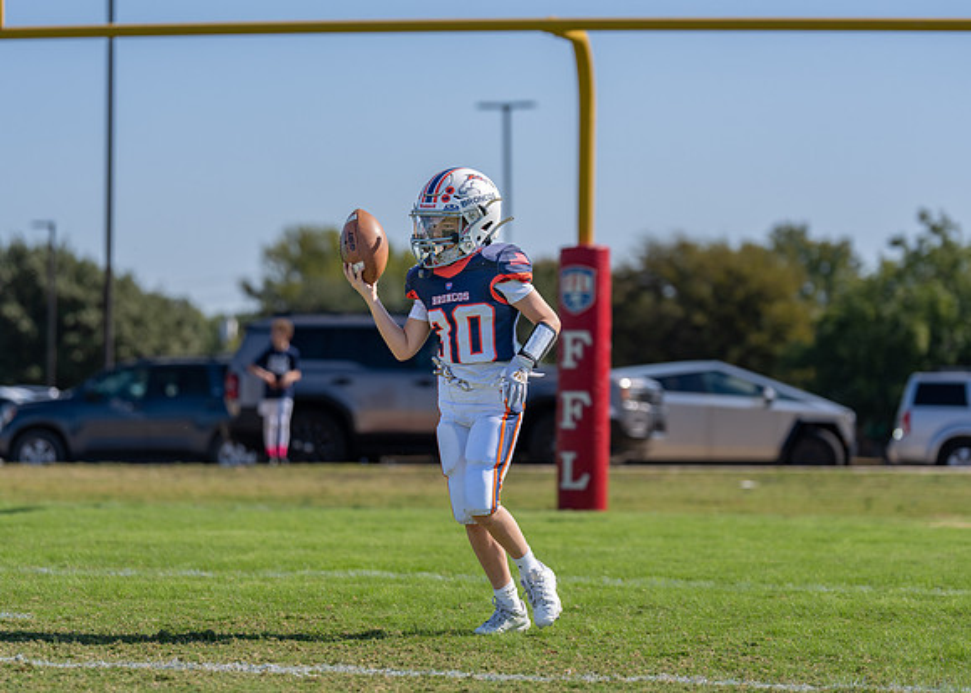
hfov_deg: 14.9
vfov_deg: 10.7
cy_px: 314
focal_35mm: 134
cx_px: 457
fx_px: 3700
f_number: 2.8
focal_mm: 117
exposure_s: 1/2500
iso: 100
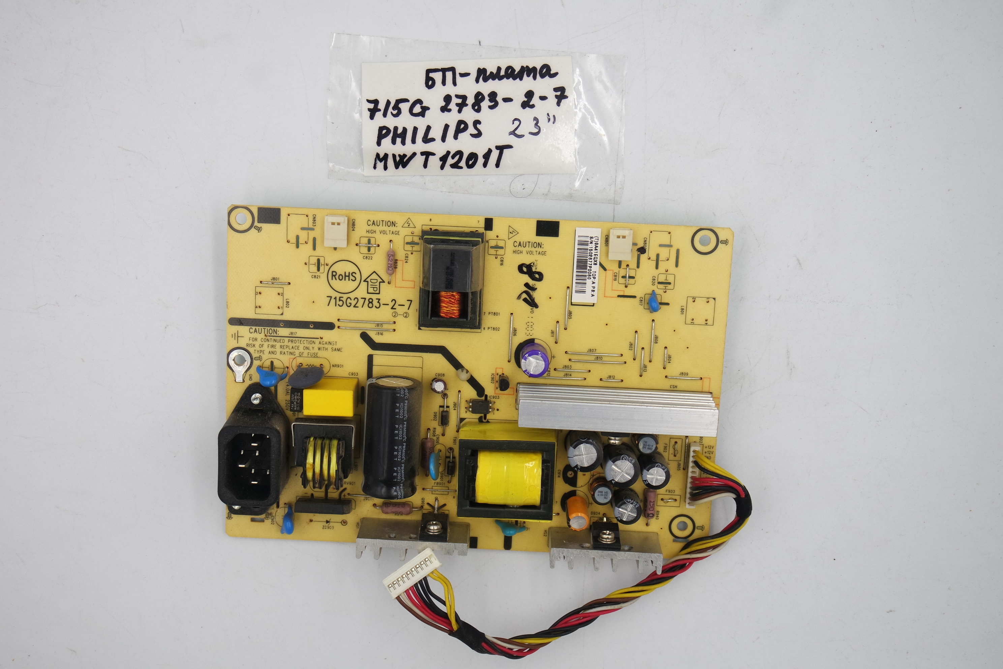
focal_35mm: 48
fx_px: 1337
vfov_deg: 28.1
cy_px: 334
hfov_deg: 41.1
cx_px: 502
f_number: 5
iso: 160
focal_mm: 18
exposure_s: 1/125
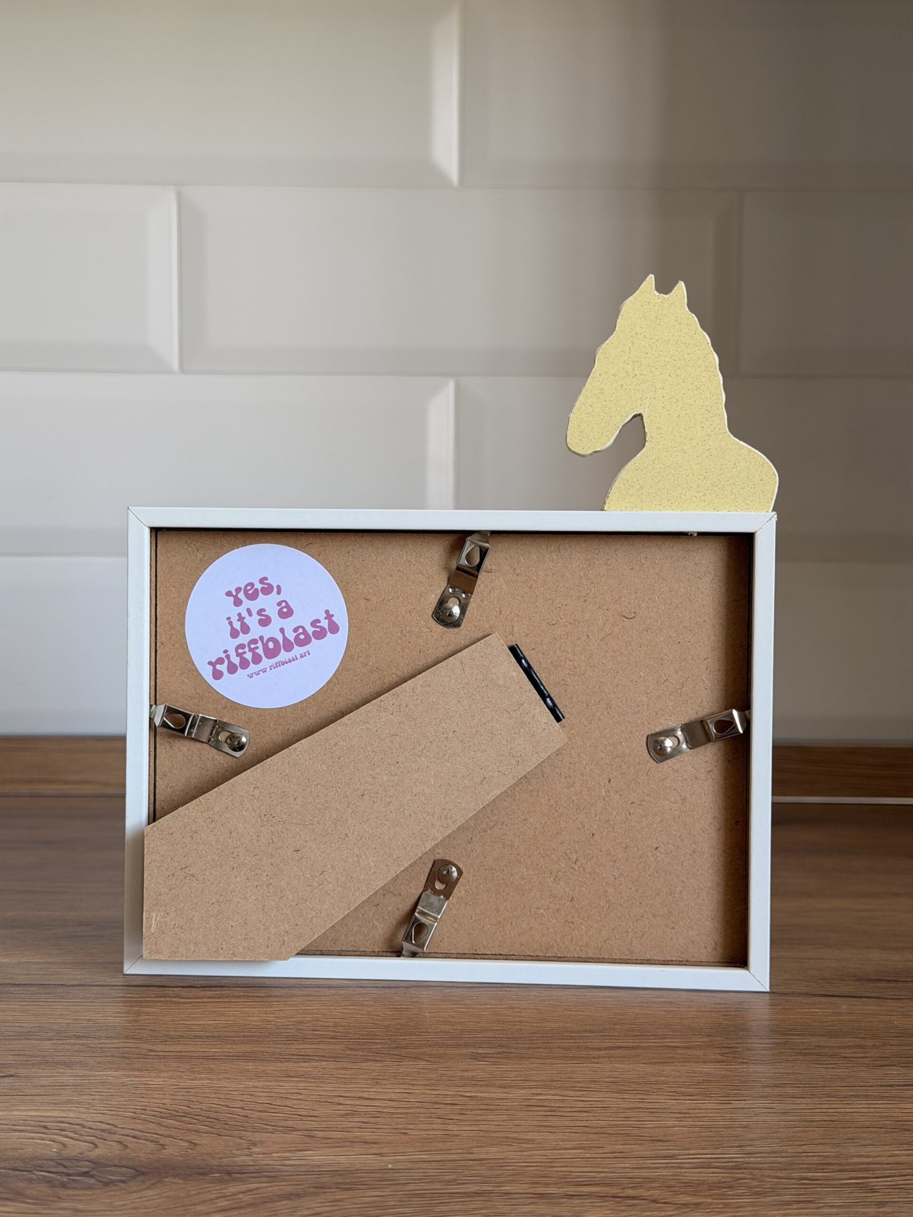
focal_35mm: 48
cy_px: 608
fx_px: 1688
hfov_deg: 30.3
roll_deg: -0.7
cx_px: 456
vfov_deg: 39.7
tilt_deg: -2.0
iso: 80
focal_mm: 6.76
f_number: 1.78
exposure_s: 1/121
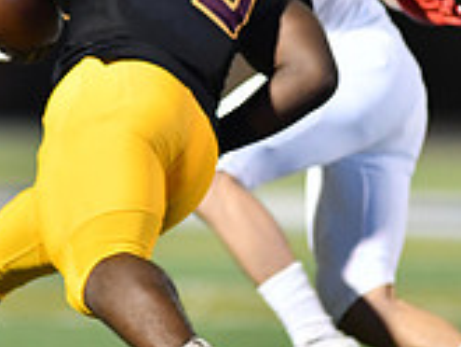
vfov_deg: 1.5
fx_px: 13540
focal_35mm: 1016
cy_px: 46
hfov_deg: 2.0
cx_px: 168
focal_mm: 300
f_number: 2.8
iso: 4500
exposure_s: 1/1000
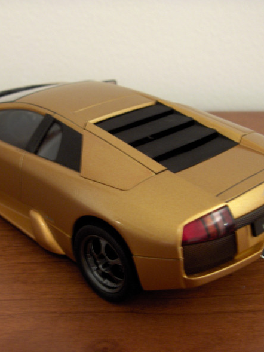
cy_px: 177
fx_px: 539
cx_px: 105
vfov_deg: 36.2
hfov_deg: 27.5
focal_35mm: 53
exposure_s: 1/1.86
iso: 100
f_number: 2.8
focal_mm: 8
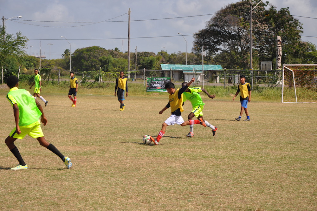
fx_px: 871
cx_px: 158
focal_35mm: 99
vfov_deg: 13.8
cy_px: 106
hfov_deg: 20.6
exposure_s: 1/800
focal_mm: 66
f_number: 7.1
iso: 200
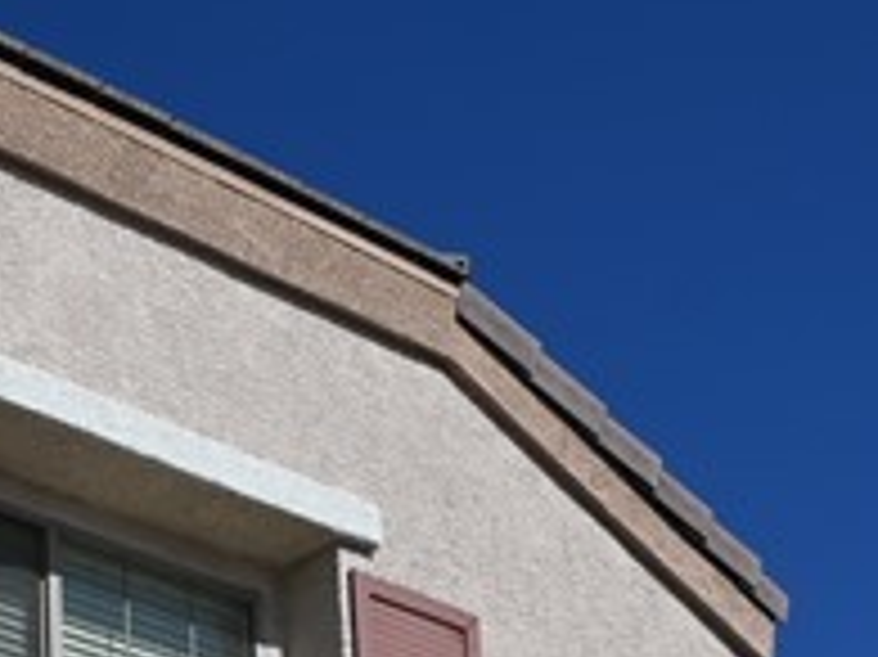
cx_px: 135
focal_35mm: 108
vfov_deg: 12.3
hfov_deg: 18.0
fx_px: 2746
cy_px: 1256
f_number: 10
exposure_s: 1/400
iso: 100
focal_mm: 13.5
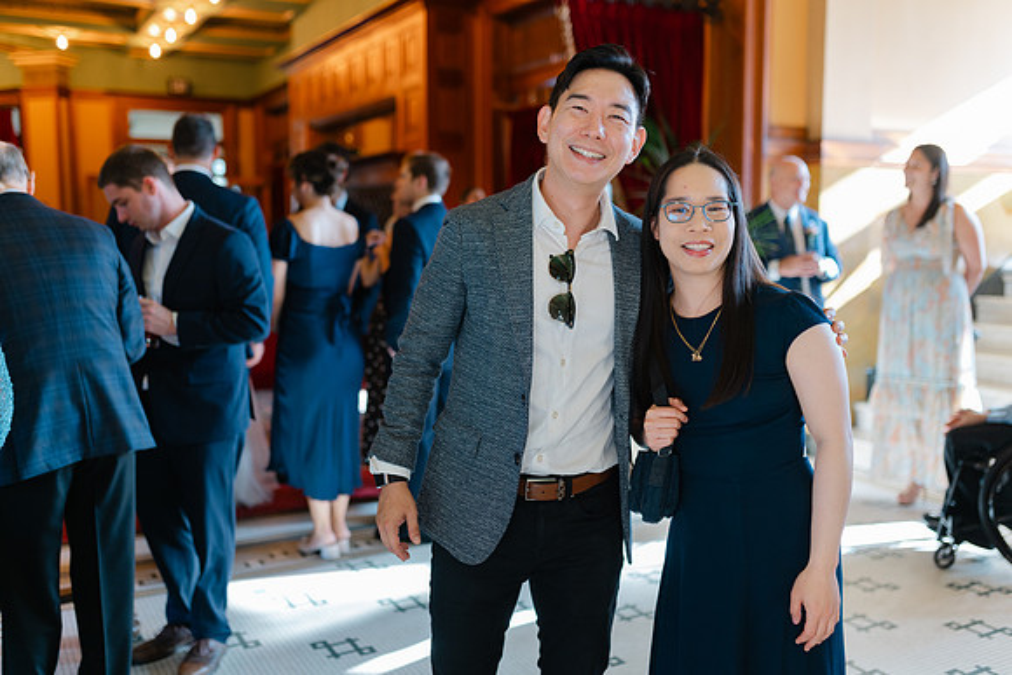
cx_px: 506
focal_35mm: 35
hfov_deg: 54.4
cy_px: 338
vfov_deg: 37.9
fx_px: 984
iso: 320
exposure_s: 1/100
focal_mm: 35
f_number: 2
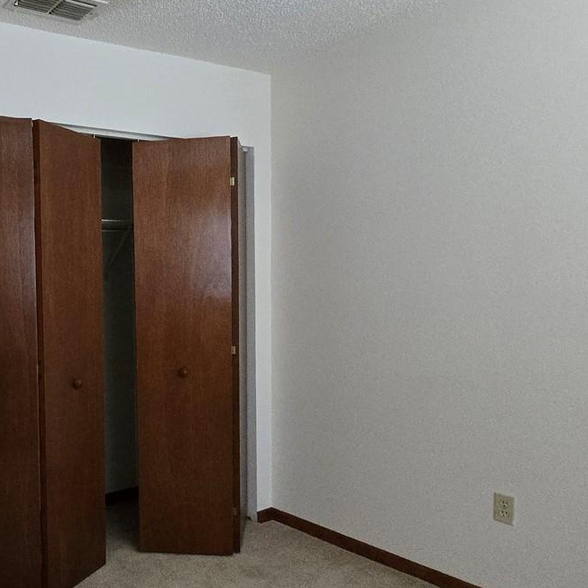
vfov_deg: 57.1
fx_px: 538
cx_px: 53
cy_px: 338
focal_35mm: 28
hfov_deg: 50.4
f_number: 2.2
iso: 1250
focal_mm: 2.2
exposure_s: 1/60
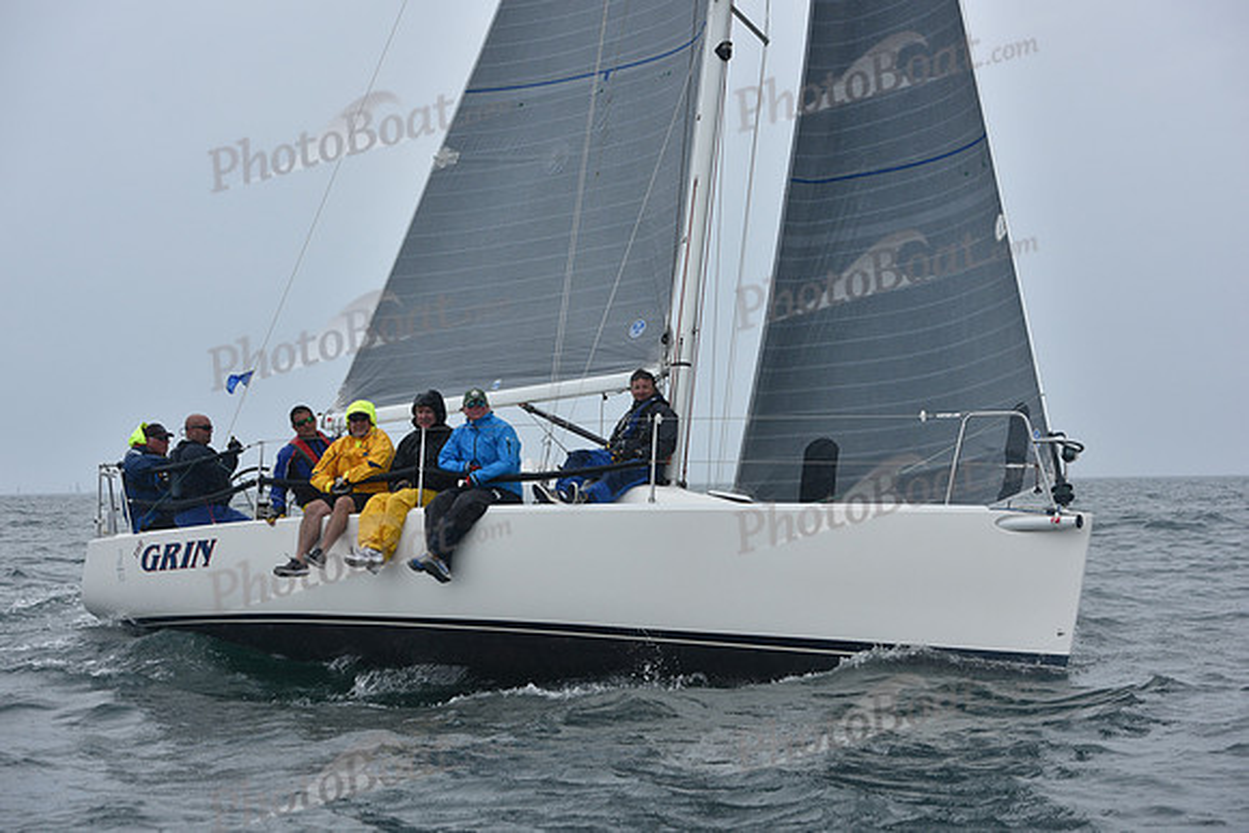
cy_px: 416
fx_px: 2429
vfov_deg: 19.5
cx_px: 624
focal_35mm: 70
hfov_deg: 28.8
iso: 320
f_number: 7.1
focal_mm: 70
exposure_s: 1/1000
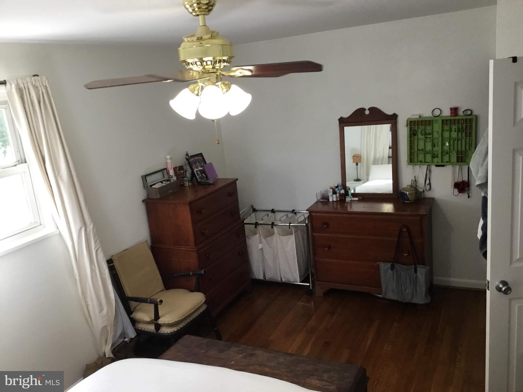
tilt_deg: -13.5
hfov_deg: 58.4
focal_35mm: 31
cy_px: 196
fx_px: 468
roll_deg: +5.7
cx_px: 262
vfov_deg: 45.4
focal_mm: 3.3
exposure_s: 1/30
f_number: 2.4
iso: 50
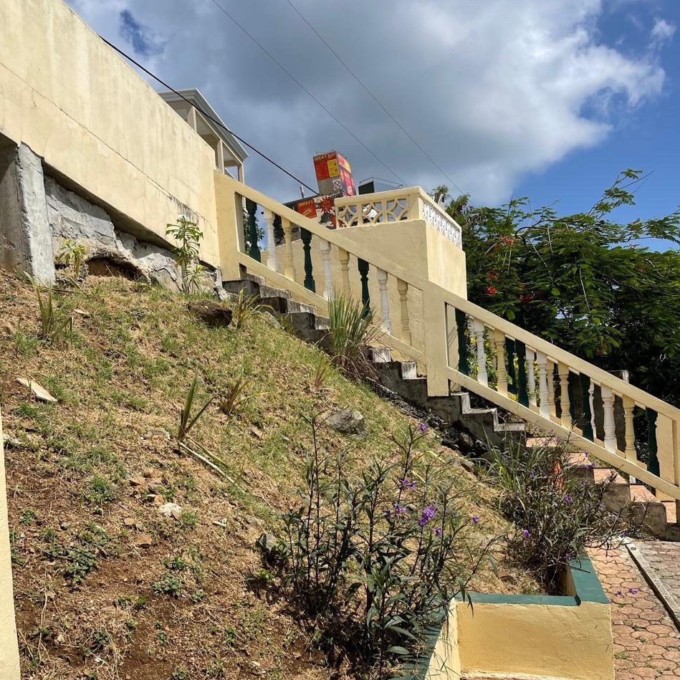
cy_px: 418
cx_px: 337
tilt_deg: -3.6
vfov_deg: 52.1
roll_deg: +4.3
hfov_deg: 52.5
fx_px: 689
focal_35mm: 31
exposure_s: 1/5376
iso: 32
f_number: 1.6
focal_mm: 5.1
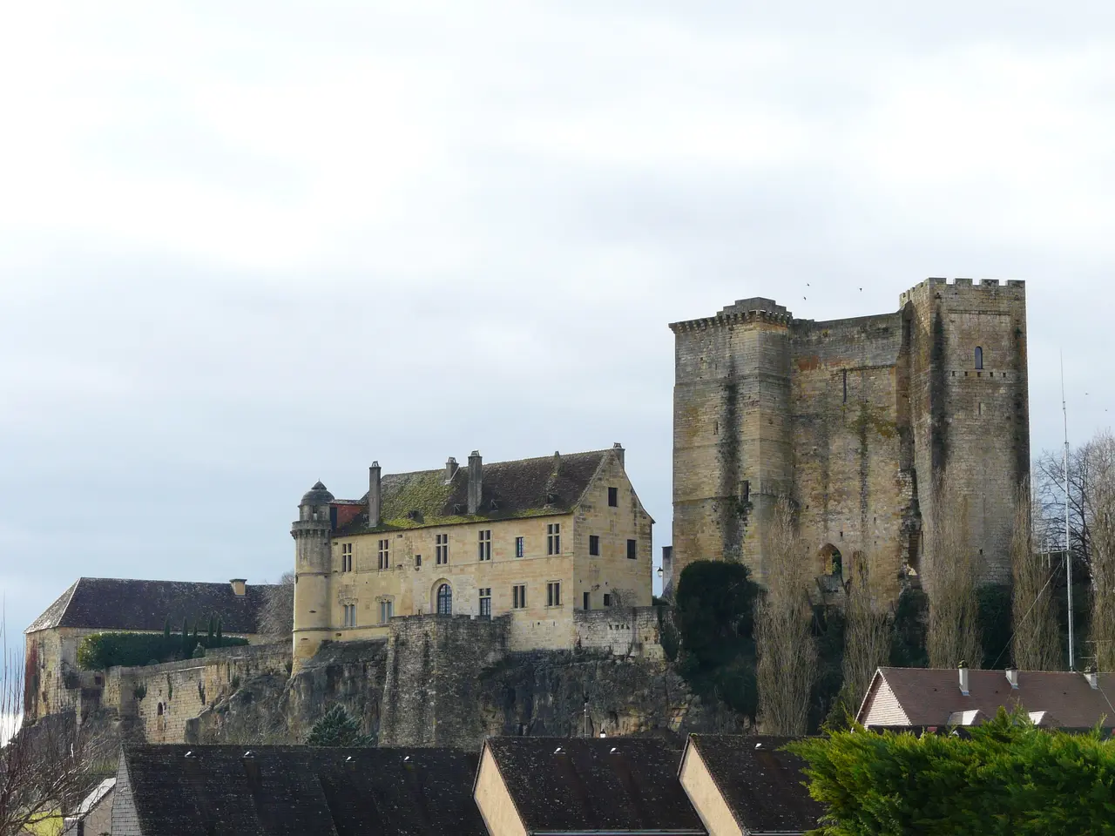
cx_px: 558
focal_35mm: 94
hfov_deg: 20.9
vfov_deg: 15.7
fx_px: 3028
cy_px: 418
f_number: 5.6
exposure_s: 1/200
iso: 100
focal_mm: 15.4
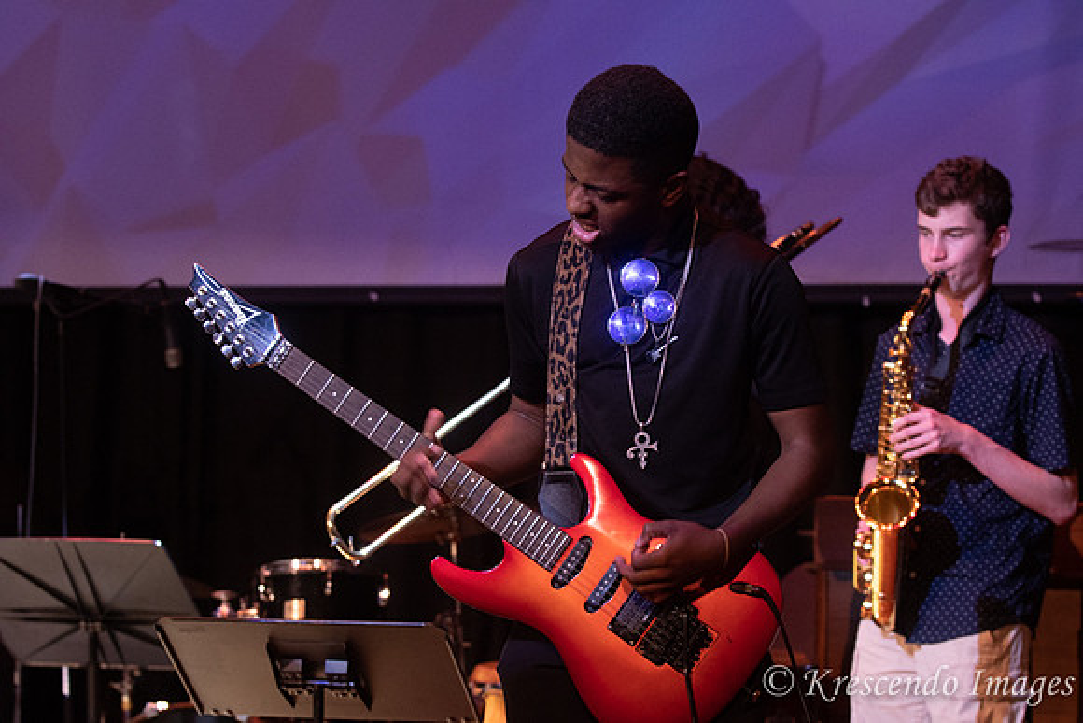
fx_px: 3159
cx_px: 542
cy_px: 362
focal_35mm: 105
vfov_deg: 13.0
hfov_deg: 19.5
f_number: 4
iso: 1600
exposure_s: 1/200
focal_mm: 70
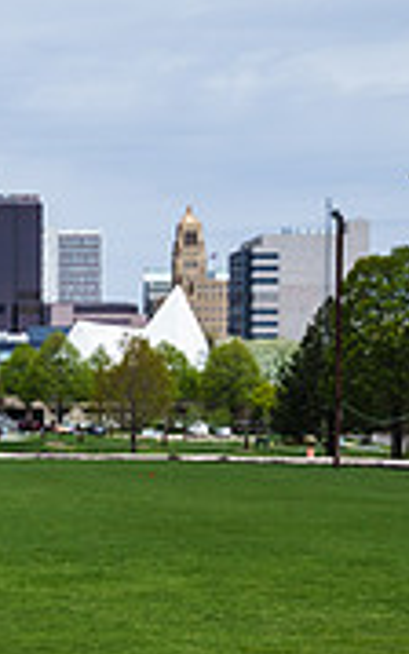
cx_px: -131
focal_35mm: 124
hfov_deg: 10.3
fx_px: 2210
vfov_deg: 16.7
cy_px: 550
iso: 200
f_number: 4
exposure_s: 1/2500
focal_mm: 37.3
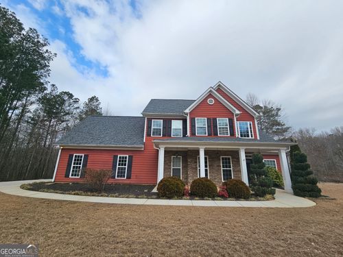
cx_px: 172
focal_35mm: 13
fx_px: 129
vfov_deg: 89.9
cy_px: 128
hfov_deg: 106.2
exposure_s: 1/2186
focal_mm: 2.2
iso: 50
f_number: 2.2
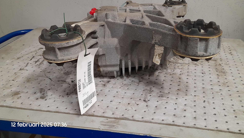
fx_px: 181
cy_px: 46
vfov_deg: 41.0
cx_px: 125
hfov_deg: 67.9
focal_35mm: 28
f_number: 2
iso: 320
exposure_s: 1/50
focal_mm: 4.6
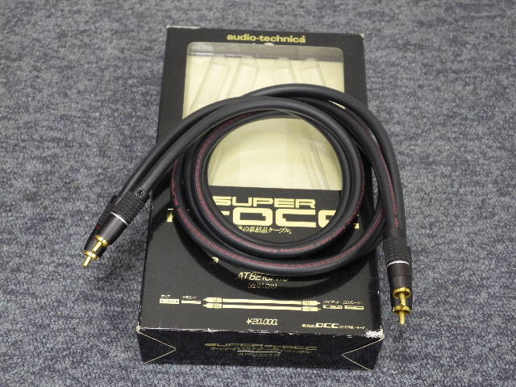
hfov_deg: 31.7
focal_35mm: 61
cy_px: 194
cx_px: 258
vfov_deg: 24.0
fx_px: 909
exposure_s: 1/14.2
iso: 400
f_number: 3.5
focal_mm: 13
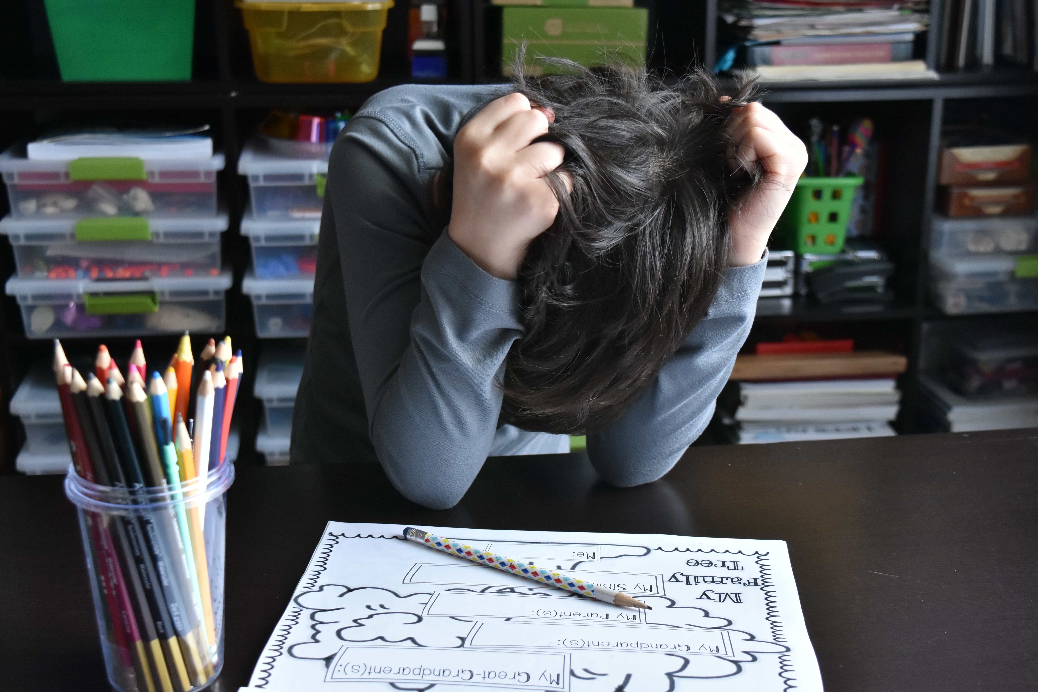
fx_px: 1384
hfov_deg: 41.1
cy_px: 346
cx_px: 519
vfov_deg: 28.1
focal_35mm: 48
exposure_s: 1/90
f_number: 6.7
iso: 1600
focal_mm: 32
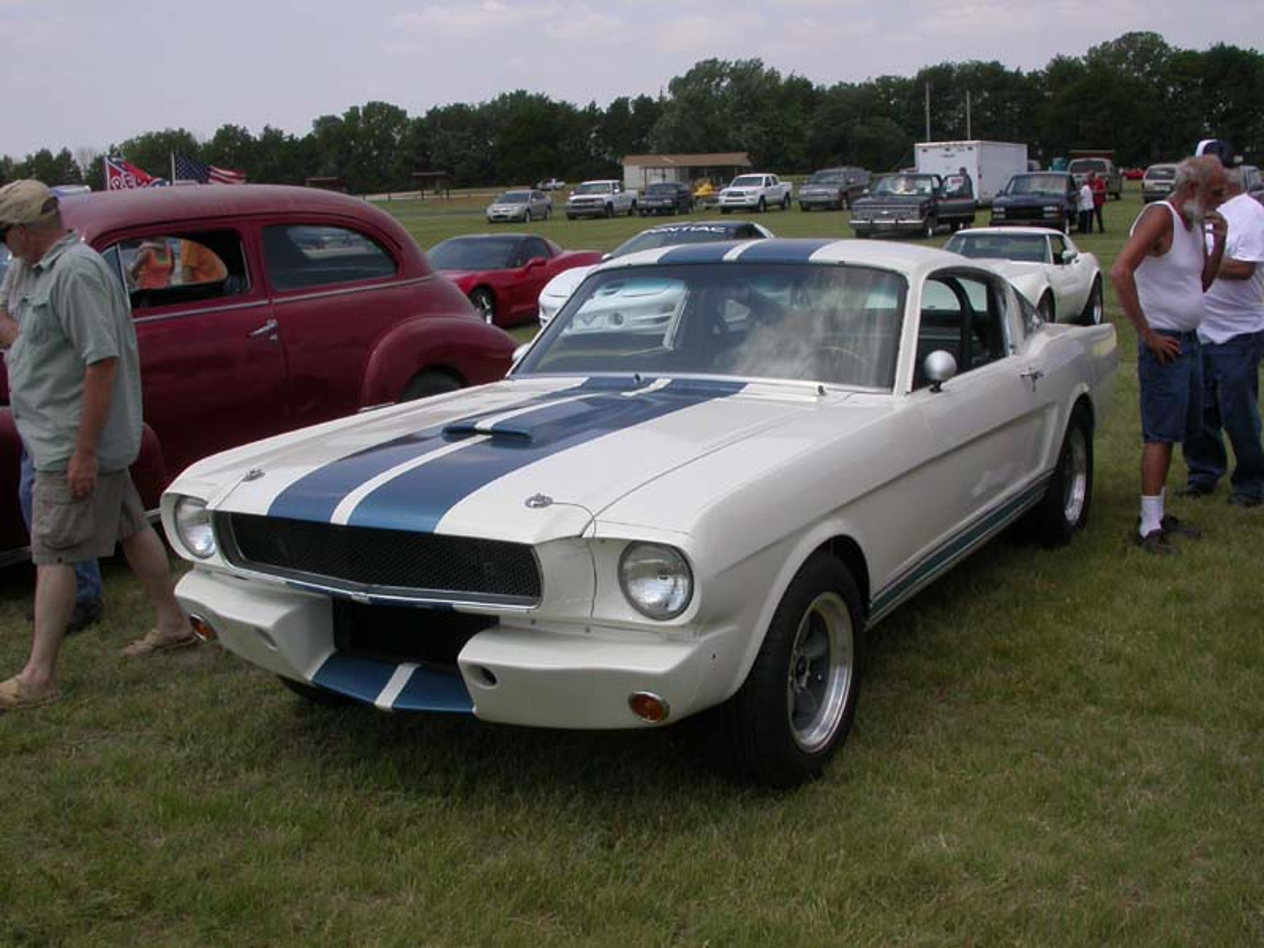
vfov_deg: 37.7
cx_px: 632
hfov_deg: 49.0
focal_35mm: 38
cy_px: 474
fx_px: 1388
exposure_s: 1/388
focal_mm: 7.85
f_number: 7.5
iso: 100
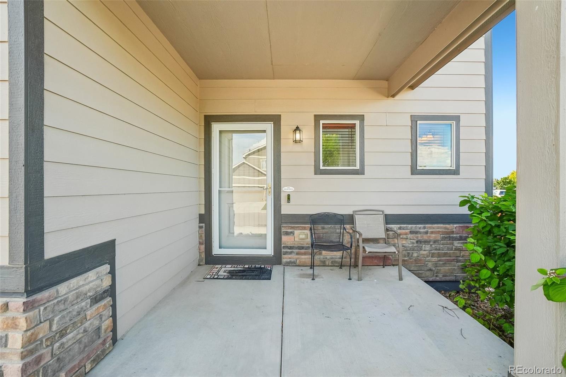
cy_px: 188
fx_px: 236
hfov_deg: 100.4
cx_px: 283
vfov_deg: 77.3
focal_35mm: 15
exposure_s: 1/160
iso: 400
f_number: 8
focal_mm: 10
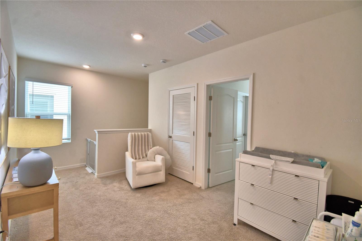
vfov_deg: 77.3
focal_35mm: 15
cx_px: 181
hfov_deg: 100.4
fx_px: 151
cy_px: 120
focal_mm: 10
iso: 400
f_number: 4.5
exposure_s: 1/80
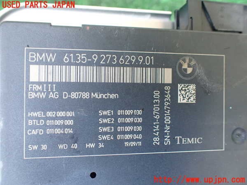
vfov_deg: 46.8
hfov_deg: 60.0
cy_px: 92
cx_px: 124
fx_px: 214
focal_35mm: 30
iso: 800
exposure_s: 1/60
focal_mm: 5.4
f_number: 2.3
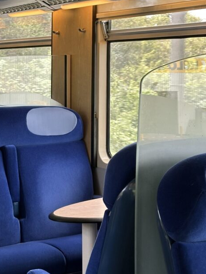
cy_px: 67
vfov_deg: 24.4
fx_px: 626
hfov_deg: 18.6
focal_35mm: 79
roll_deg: -1.0
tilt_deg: +3.5
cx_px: 59
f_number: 1.78
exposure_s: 1/121
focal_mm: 6.86
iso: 64
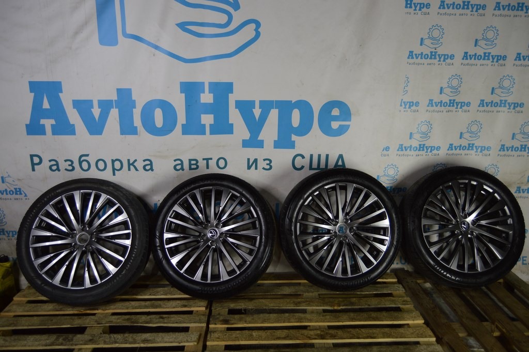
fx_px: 396
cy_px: 176
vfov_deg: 47.9
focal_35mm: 27
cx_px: 264
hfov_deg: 67.4
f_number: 3.5
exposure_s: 1/60
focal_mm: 18
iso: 450
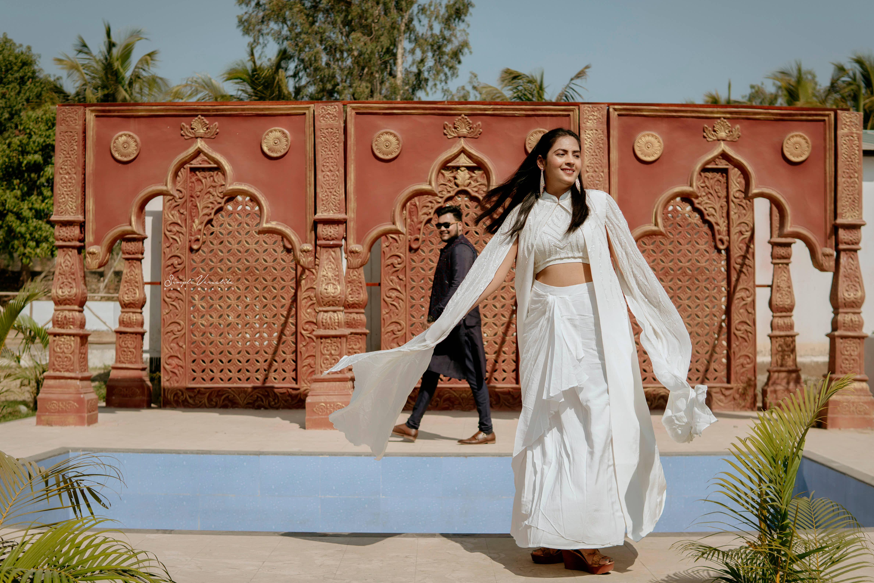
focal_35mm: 49
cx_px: 440
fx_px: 1190
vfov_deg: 27.5
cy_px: 273
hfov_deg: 40.3
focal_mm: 30
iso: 50
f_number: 2.8
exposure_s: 1/1600
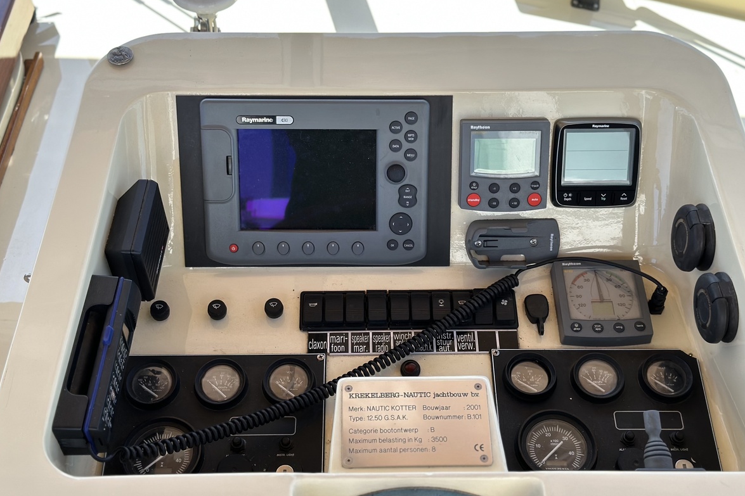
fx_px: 1055
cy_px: 246
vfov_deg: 26.5
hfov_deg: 38.9
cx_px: 375
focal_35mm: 51
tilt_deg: -47.6
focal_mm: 6.86
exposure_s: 1/980
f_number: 1.78
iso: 80
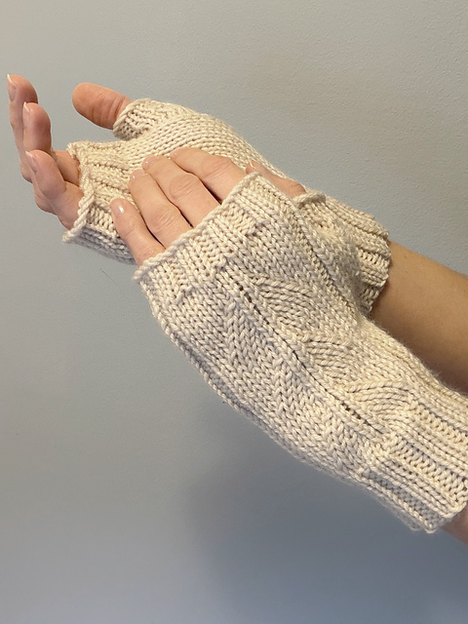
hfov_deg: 46.8
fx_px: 541
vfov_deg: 60.0
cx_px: 234
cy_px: 312
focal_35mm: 30
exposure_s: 1/30
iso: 320
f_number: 1.9
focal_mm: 2.71
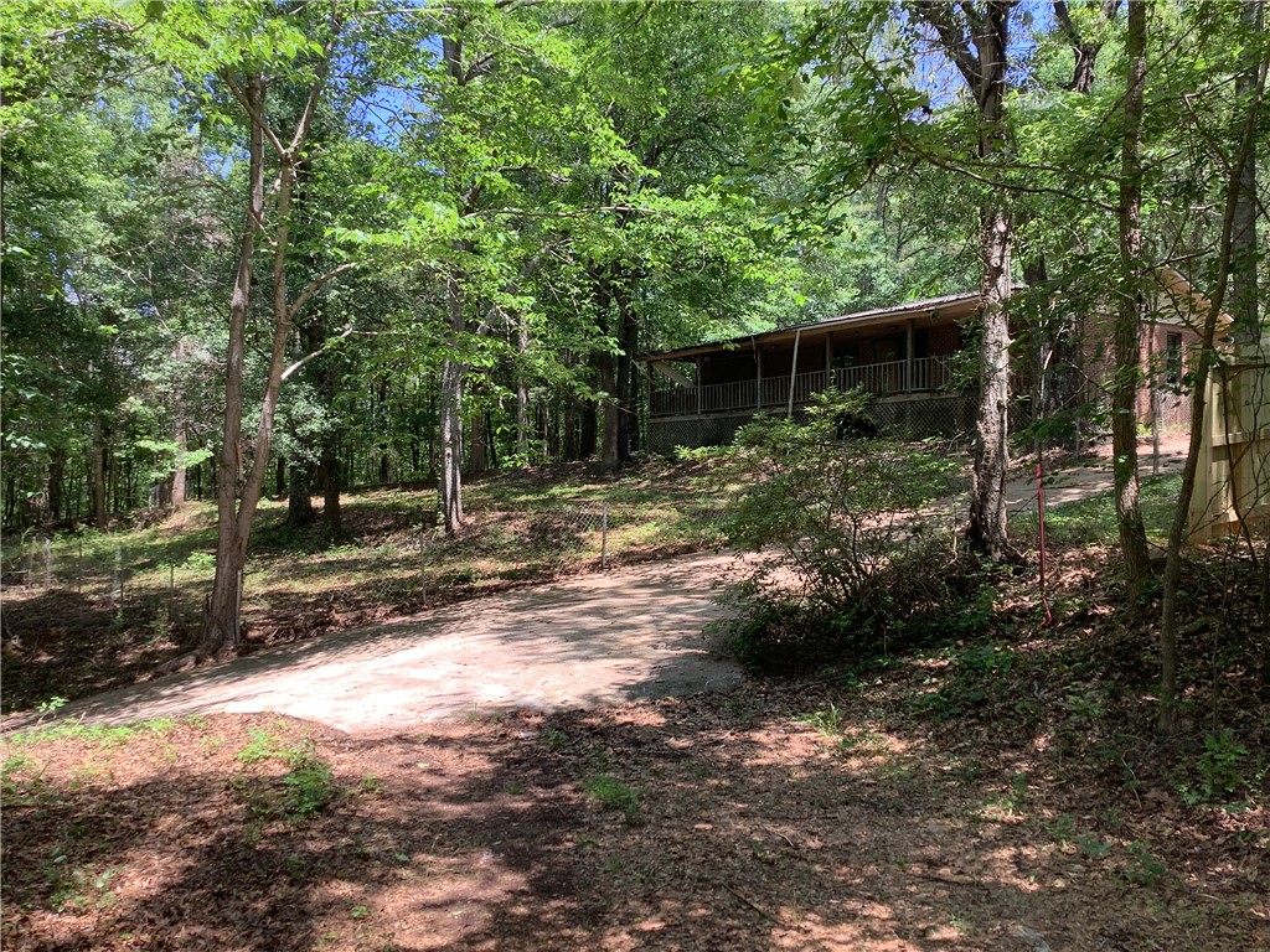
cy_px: 476
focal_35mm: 31
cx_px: 635
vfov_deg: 45.4
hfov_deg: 58.4
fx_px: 1137
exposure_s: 1/120
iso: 25
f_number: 2.4
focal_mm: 3.3
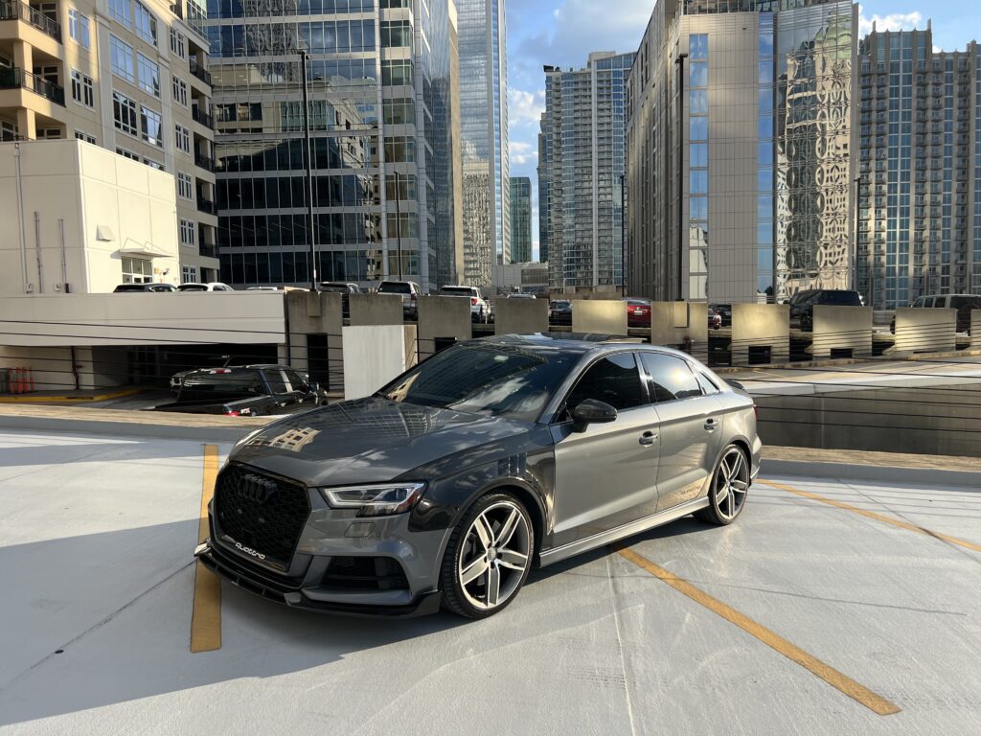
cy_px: 368
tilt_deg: -1.7
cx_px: 490
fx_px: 737
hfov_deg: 67.3
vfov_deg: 53.1
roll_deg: +1.1
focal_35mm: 26
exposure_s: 1/2252
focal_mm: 5.7
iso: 50
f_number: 1.5
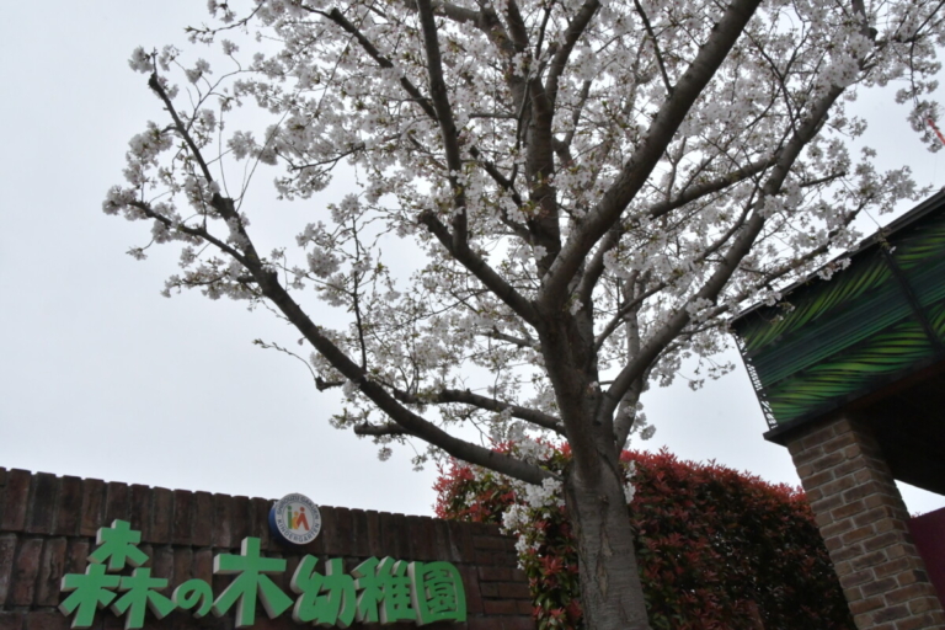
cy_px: 315
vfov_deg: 47.9
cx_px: 472
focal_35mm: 27
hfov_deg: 67.4
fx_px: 709
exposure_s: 1/2000
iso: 4000
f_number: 22
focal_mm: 18
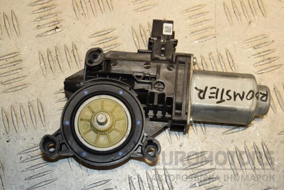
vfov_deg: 18.9
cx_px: 142
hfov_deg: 28.1
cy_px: 95
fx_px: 568
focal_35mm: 72
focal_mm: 48
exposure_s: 1/200
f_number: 7.1
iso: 800
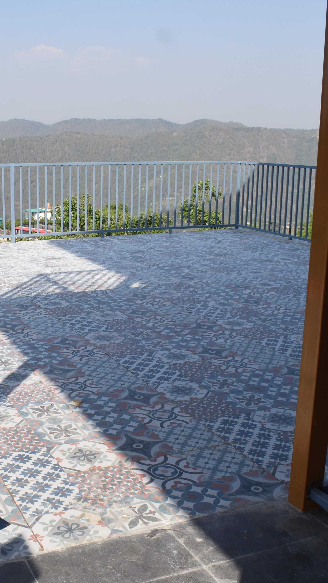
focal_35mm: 43
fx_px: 665
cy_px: 291
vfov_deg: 47.4
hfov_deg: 27.2
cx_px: 69
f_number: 9
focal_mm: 18
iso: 200
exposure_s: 1/320
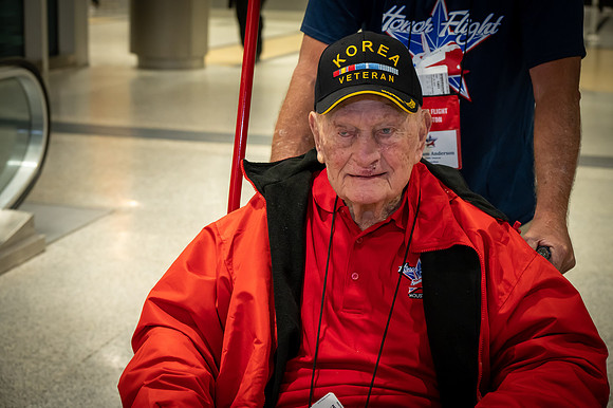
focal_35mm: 66
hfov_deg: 30.5
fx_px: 1123
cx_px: 306
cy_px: 204
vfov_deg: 20.6
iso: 5000
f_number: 6
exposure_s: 1/100
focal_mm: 66
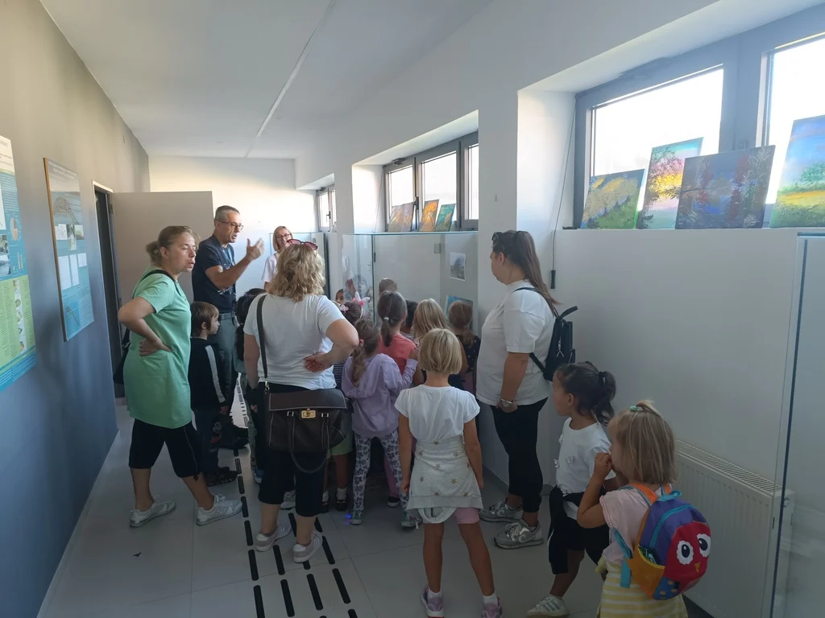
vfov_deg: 56.8
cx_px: 412
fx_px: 572
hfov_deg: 71.6
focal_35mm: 24
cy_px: 309
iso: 357
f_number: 1.88
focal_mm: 5.59
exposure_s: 1/50.1
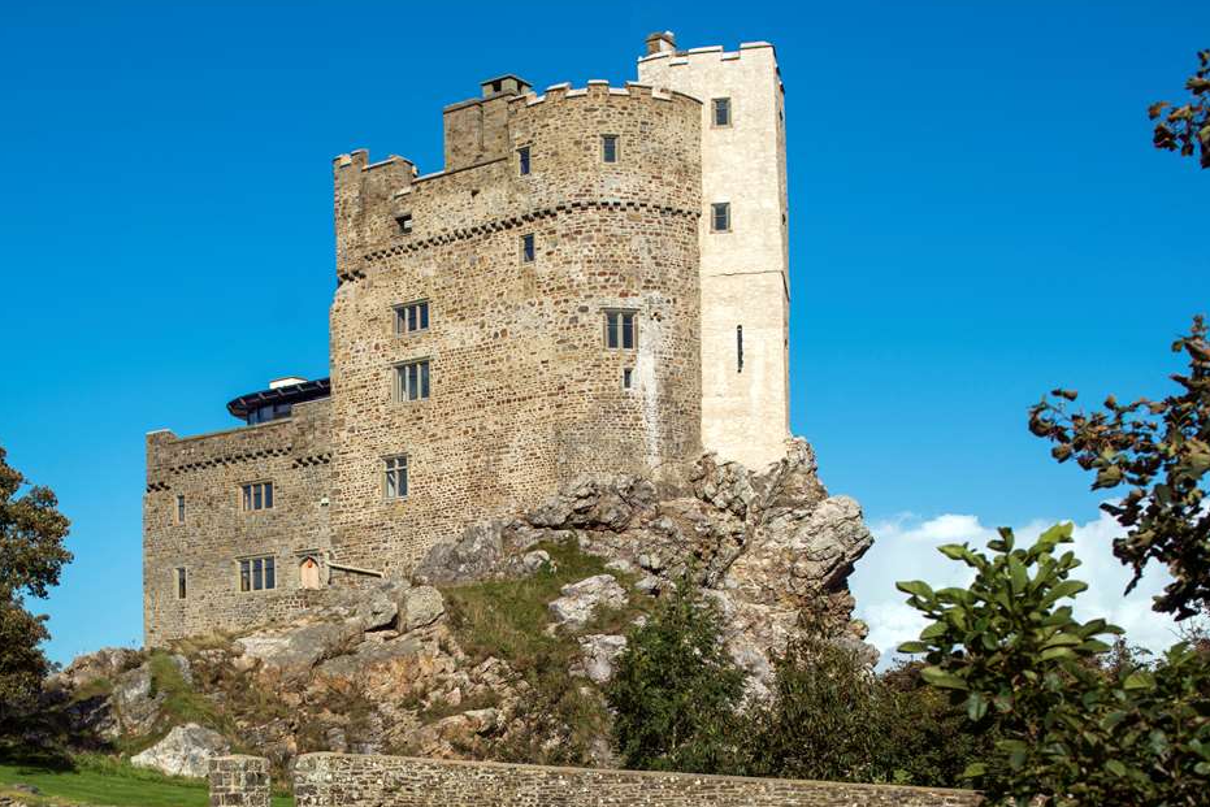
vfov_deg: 23.4
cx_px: 464
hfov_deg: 34.3
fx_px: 1950
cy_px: 361
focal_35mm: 58
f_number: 8
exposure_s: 1/500
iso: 100
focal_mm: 45
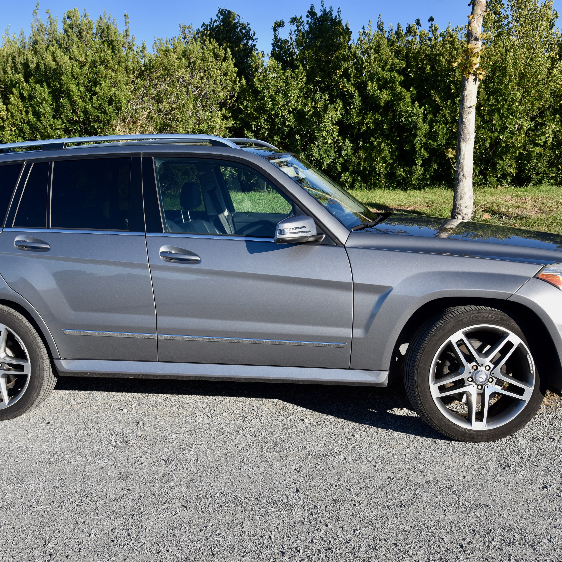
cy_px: 279
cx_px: 246
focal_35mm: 41
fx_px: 753
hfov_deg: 40.9
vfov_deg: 40.9
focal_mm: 32
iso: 200
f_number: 8
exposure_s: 1/250
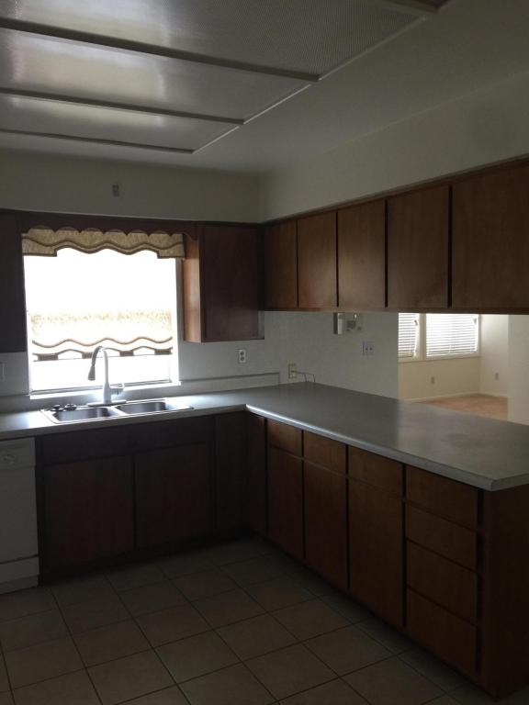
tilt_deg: -4.8
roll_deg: +0.1
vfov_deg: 61.7
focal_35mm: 29
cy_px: 352
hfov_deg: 48.2
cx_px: 264
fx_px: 591
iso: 64
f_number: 2.2
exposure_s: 1/15
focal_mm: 4.15
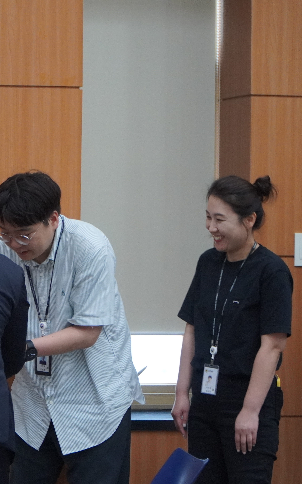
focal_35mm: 185
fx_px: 2434
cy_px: 267
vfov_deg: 11.3
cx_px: -44
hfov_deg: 7.1
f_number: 4
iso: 2500
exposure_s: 1/160
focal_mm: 73
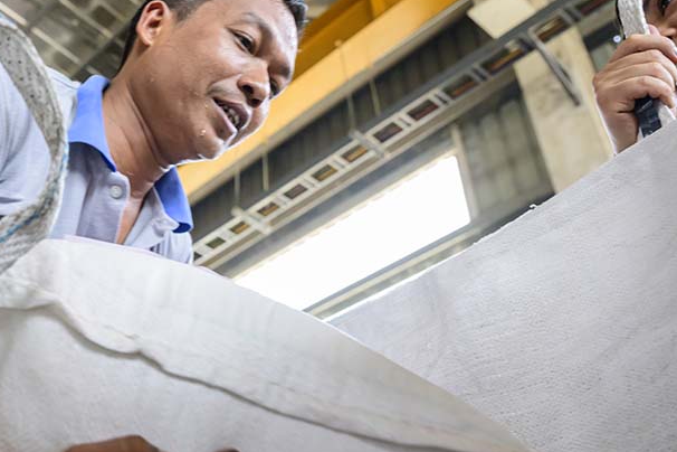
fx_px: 715
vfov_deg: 35.0
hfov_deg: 49.8
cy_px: 261
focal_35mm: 38
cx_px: 223
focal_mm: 24
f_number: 4
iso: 2500
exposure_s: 1/250
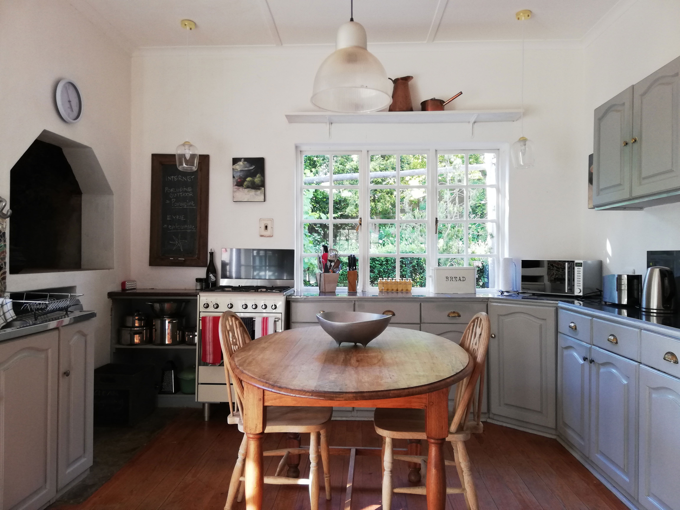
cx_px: 340
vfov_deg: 53.1
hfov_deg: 67.3
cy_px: 255
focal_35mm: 26
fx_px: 511
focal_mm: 3.81
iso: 125
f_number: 2.2
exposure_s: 1/50
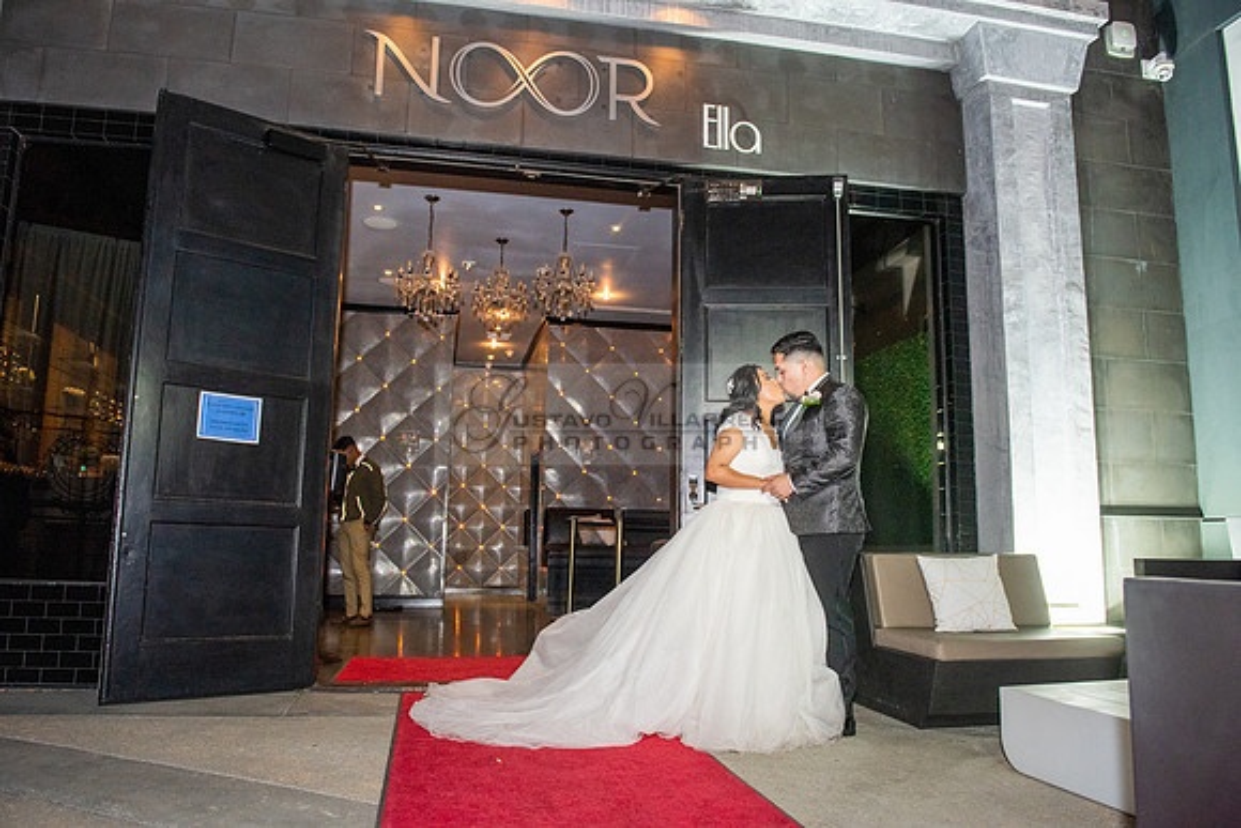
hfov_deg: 70.3
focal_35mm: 26
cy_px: 414
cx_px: 620
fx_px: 881
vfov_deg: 50.3
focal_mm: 24
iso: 1600
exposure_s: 1/160
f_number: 4
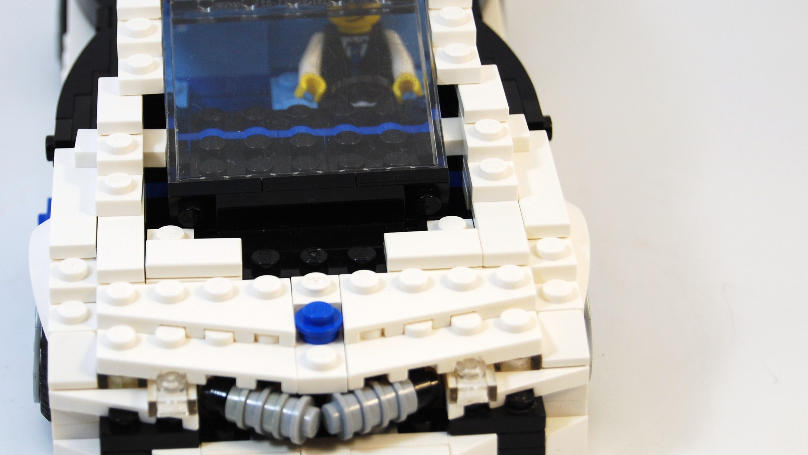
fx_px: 2630
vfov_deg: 9.9
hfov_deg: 17.5
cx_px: 327
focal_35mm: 123
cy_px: 198
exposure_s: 1/125
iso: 180
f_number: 5.6
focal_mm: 55
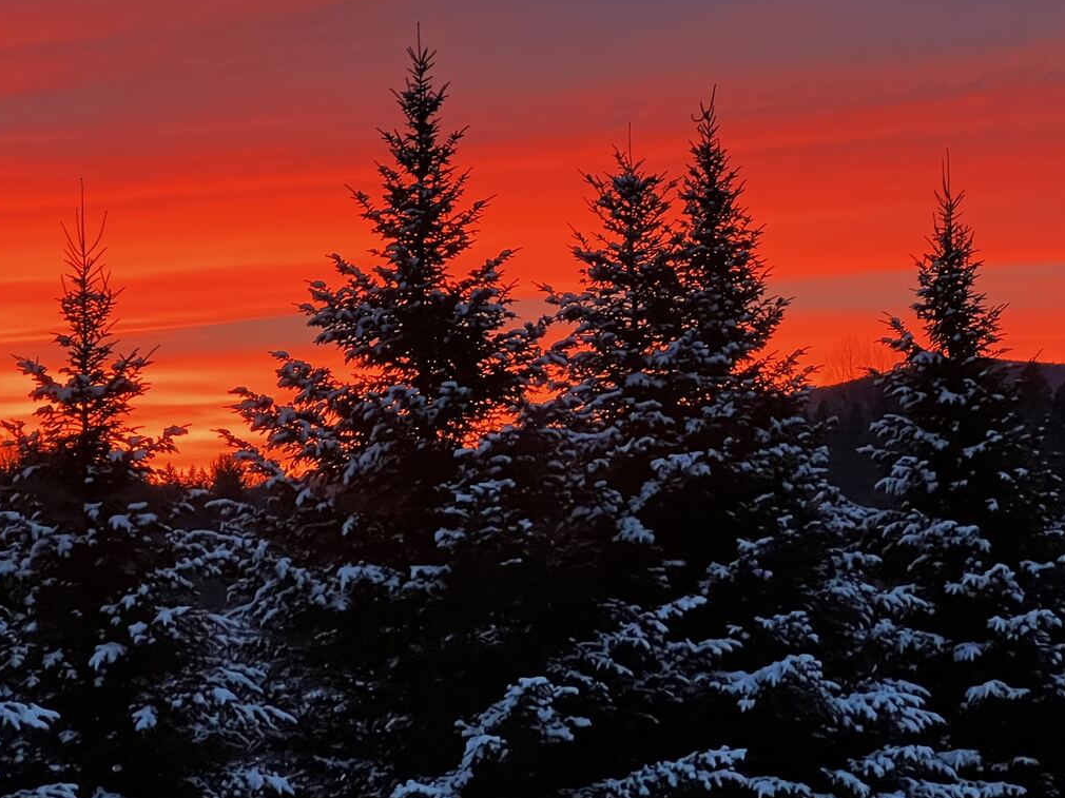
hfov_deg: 16.1
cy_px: 350
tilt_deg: +3.6
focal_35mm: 122
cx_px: 445
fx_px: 3753
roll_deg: +1.0
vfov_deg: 12.1
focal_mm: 9
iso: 500
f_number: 2.8
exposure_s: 1/60
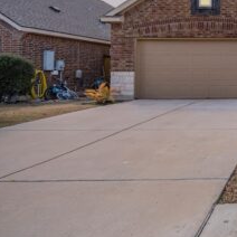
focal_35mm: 36
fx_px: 279
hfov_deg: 32.9
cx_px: 314
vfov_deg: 42.3
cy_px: 25
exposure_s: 1/250
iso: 140
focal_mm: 10
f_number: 8
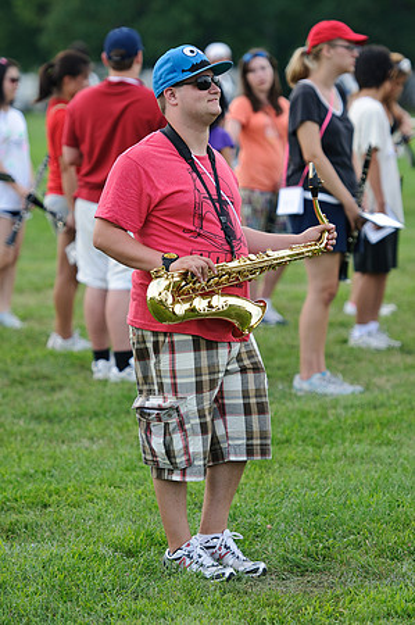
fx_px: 3379
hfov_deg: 7.0
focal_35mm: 195
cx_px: 208
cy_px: 312
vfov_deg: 10.6
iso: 200
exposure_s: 1/500
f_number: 2.8
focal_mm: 130
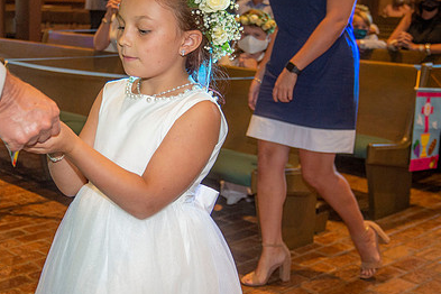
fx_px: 723
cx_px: 147
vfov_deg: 22.9
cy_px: 113
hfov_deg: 33.6
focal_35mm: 59
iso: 1600
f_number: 5
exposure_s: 1/200
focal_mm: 40
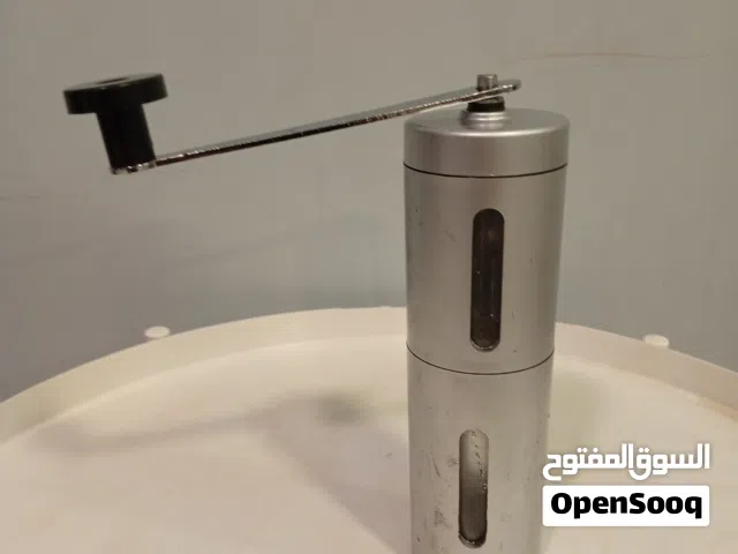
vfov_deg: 51.4
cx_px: 369
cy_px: 277
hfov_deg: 65.3
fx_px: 576
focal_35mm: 27
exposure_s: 1/33.3
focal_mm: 3.98
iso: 493
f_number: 1.8
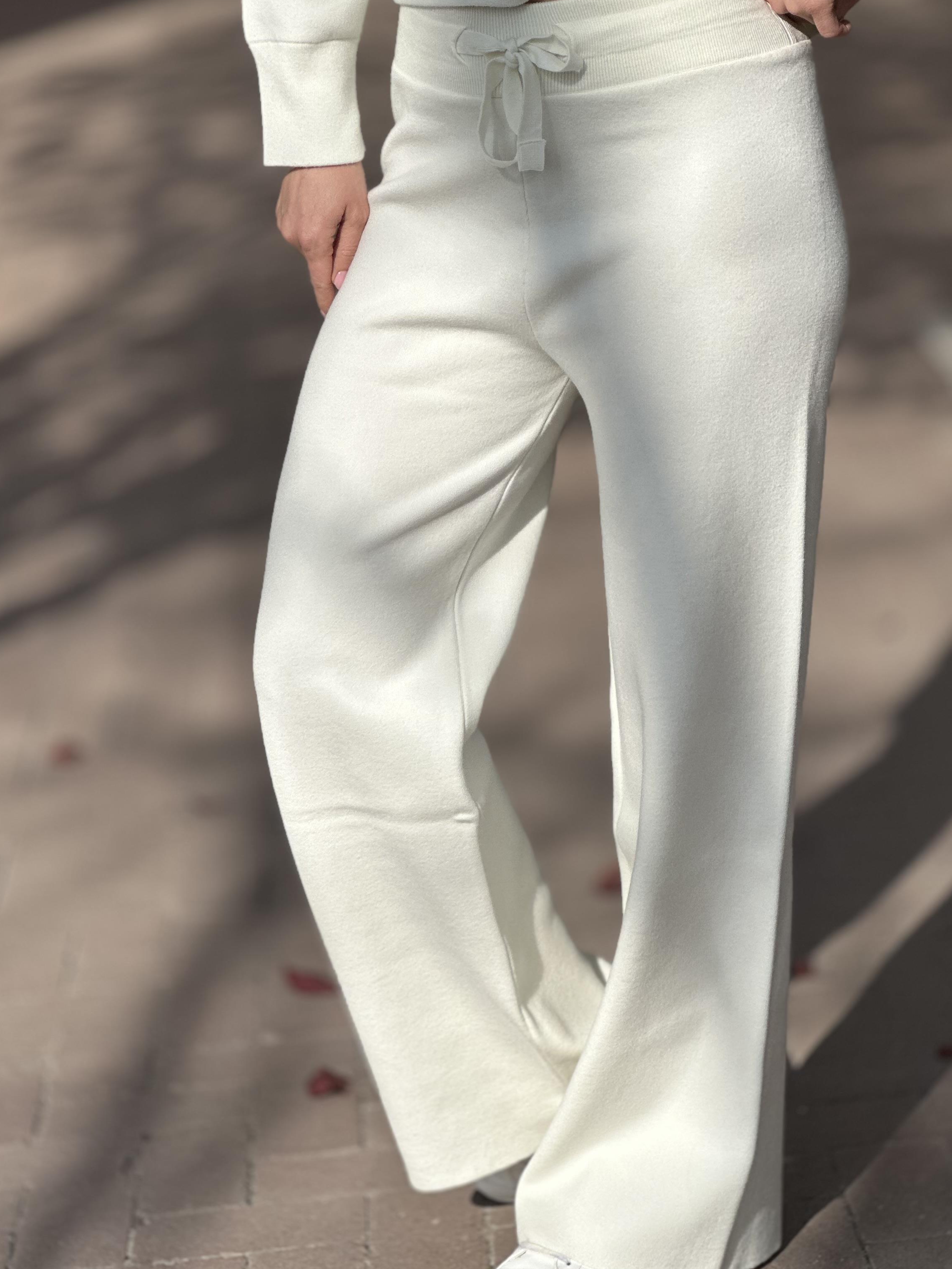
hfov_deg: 14.5
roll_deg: +0.4
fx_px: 3740
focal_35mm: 102
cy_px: 541
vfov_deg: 19.2
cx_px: 501
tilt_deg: -15.0
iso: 32
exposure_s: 1/1623
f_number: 2.8
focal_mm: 9
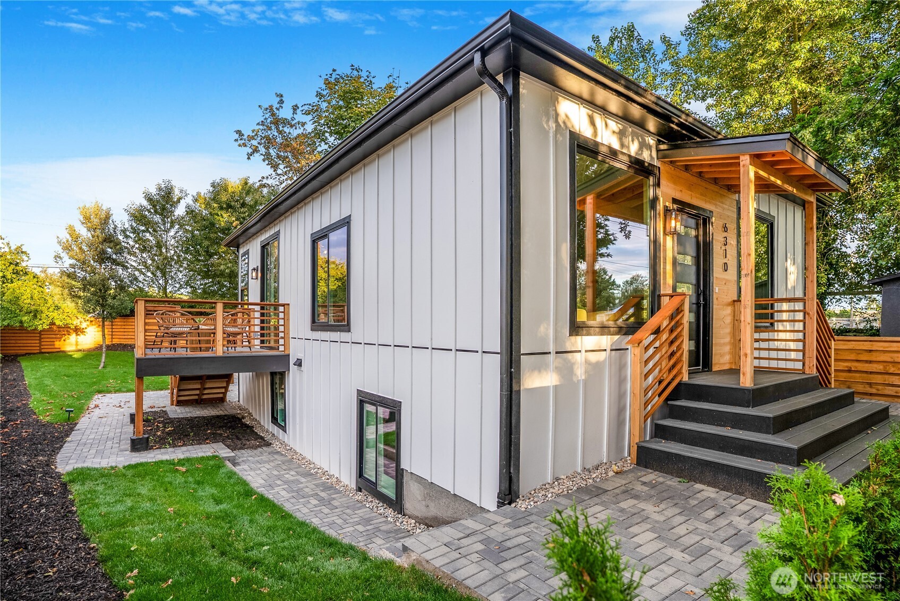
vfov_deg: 70.5
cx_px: 450
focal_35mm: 17
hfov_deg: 93.2
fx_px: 425
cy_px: 300
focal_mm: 17
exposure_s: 1/60
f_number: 4
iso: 100
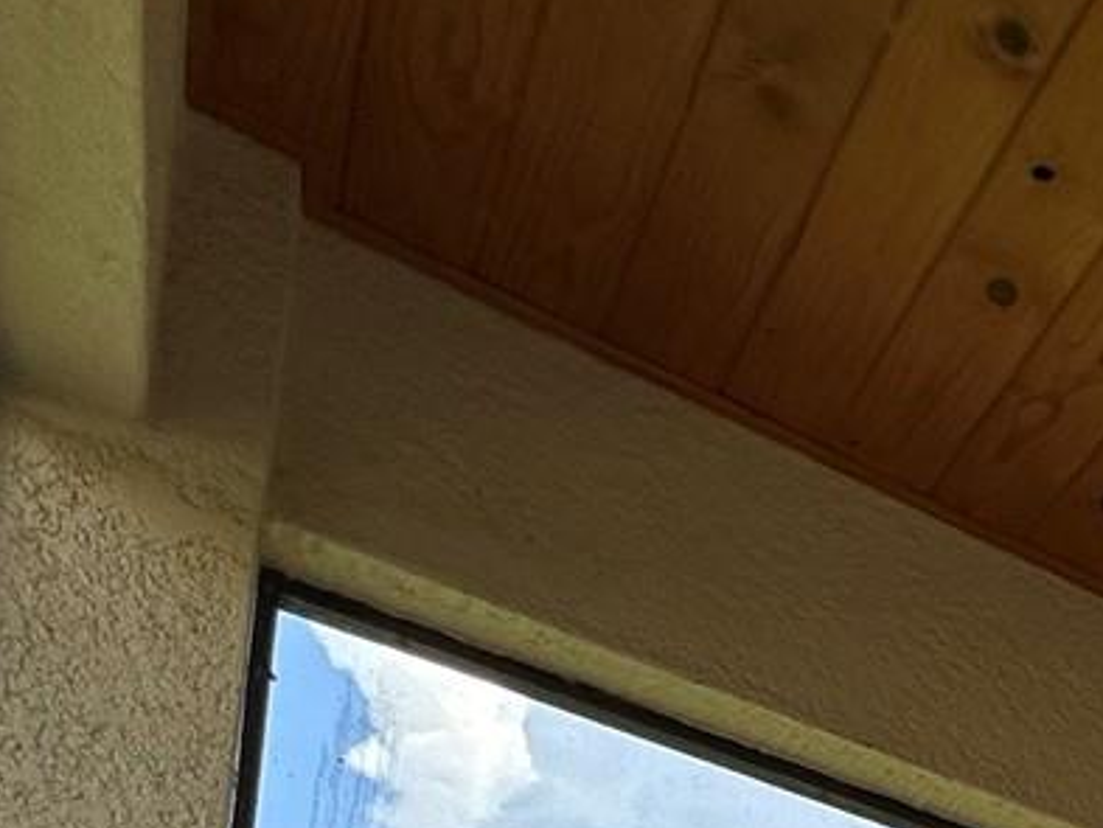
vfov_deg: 18.3
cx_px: 1743
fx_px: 1817
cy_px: 1608
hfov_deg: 24.4
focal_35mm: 57
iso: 40
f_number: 2.2
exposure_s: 1/469
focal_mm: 2.22
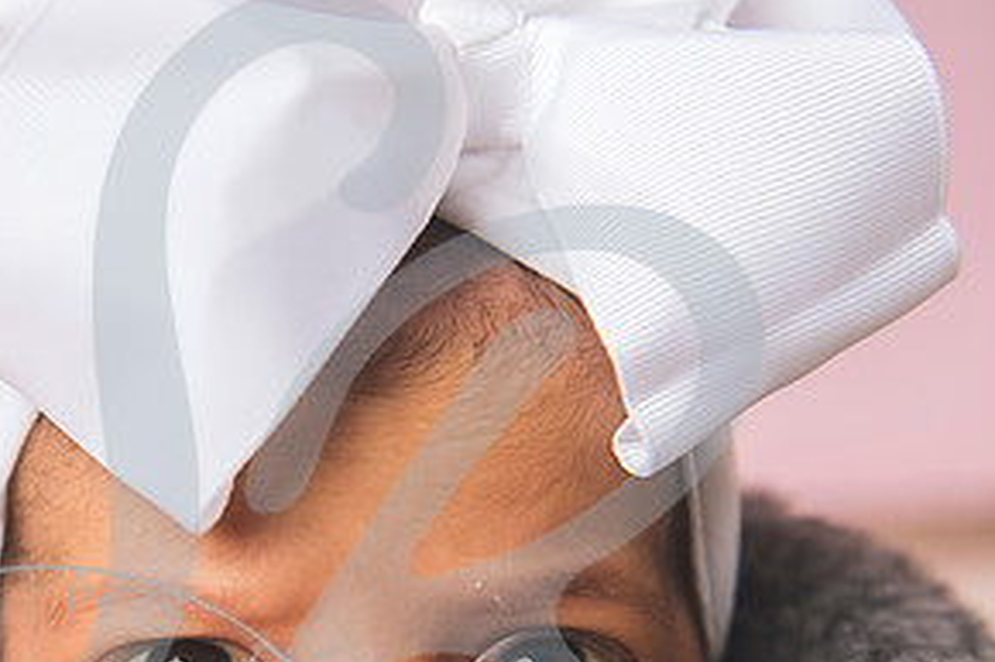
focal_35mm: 80
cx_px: 220
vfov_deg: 16.7
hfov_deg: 25.0
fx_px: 2210
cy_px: 629
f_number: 3.5
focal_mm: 40
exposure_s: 1/125
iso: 200
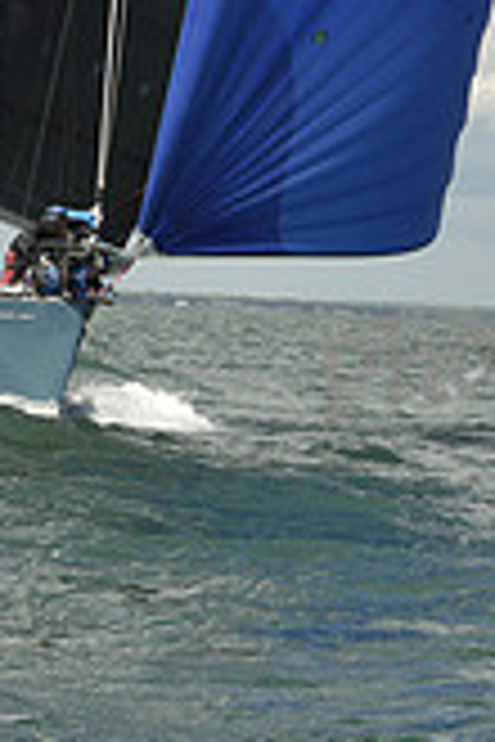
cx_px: 83
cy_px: -315
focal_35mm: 281
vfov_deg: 7.2
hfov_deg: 4.9
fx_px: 5795
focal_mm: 80
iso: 320
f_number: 13
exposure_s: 1/800
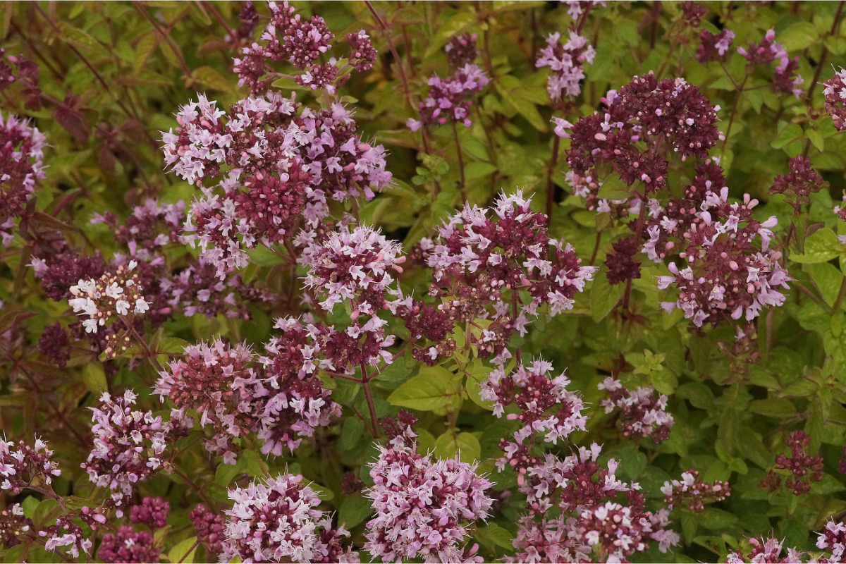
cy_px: 282
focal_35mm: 150
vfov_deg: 9.1
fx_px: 3525
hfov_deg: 13.7
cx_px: 423
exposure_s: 1/160
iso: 2000
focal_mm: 100
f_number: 13
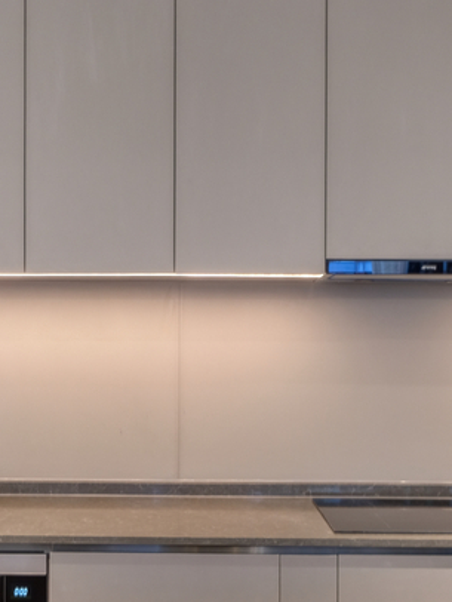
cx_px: 205
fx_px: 852
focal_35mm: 49
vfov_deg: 38.7
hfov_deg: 29.7
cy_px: 363
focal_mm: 15
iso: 500
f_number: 3.5
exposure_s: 1/15
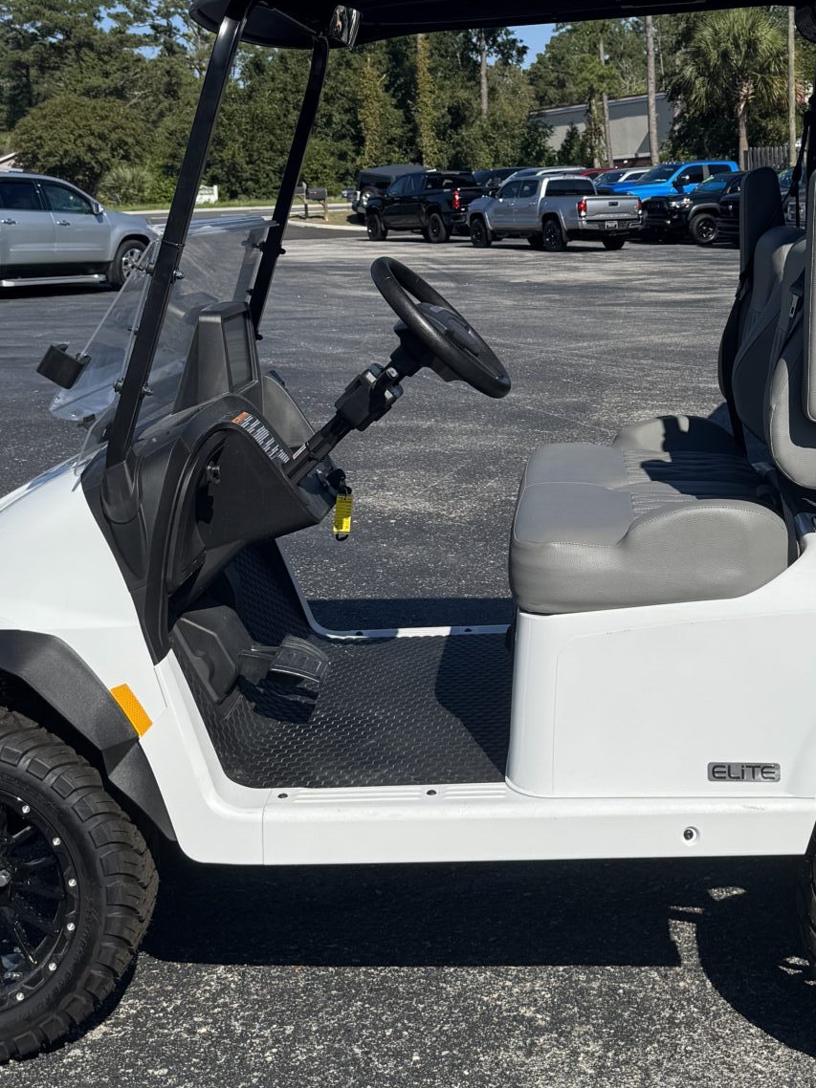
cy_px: 227
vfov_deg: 34.5
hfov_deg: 26.7
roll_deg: +2.5
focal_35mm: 54
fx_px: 1698
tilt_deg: -1.1
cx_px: 605
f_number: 1.78
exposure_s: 1/4608
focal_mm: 6.76
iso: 80
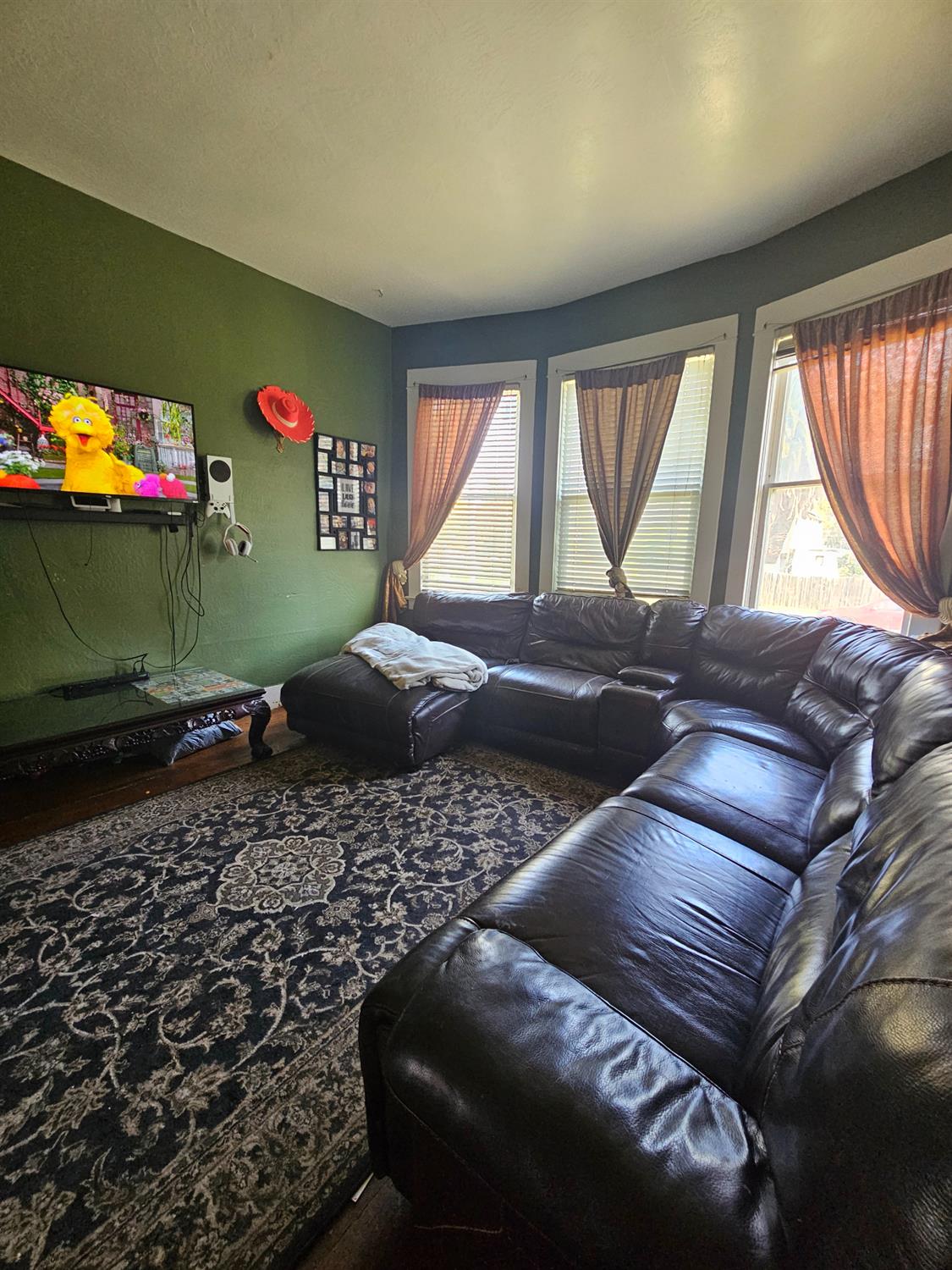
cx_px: 476
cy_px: 635
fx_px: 477
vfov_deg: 106.2
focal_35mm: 13
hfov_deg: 89.9
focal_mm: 2.2
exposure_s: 1/60
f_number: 2.2
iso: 320
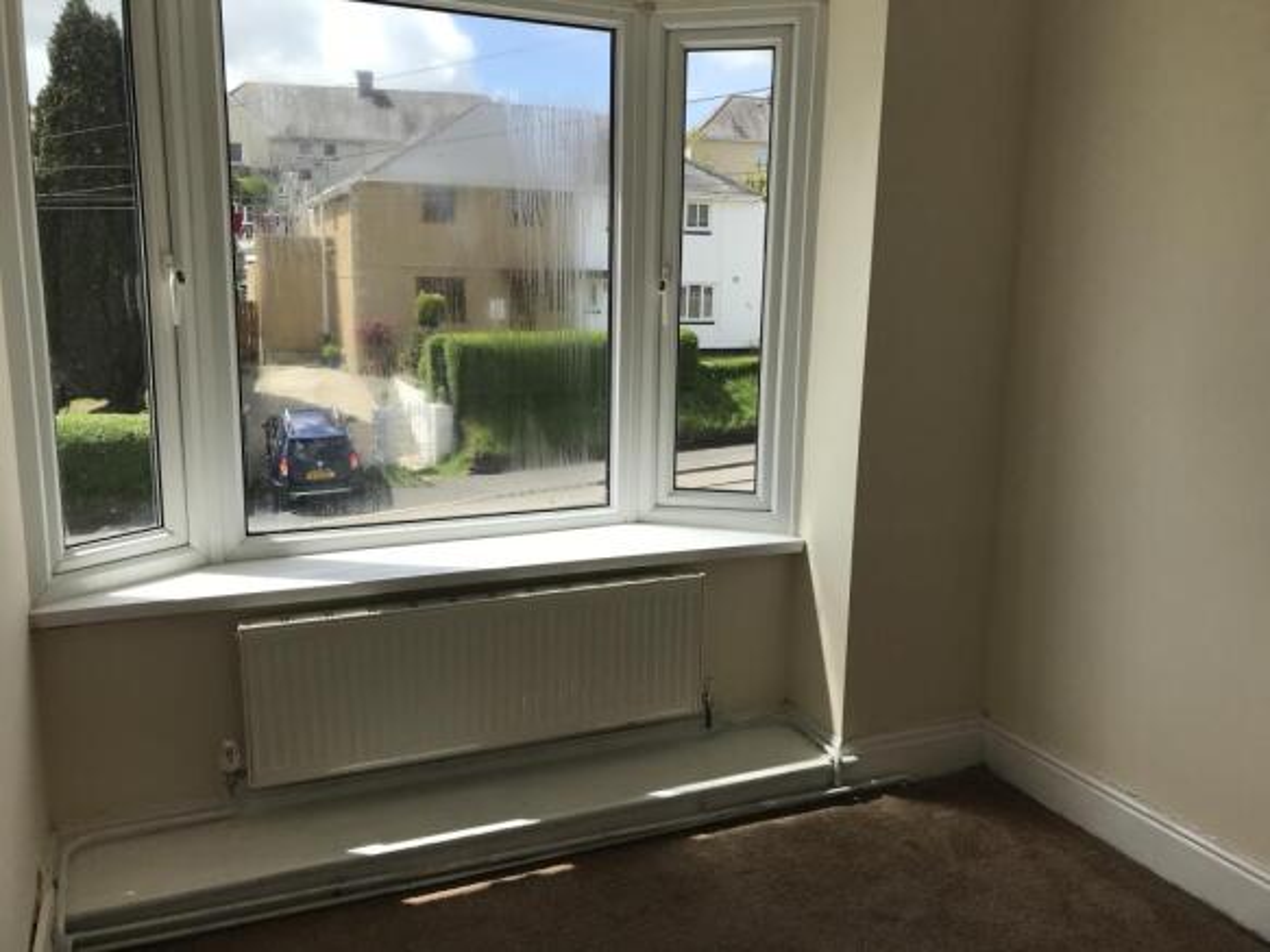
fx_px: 1027
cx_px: 635
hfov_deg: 63.5
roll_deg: -0.1
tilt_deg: -8.5
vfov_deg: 49.7
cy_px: 476
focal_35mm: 28
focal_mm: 3.99
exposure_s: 1/1198
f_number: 1.8
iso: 20
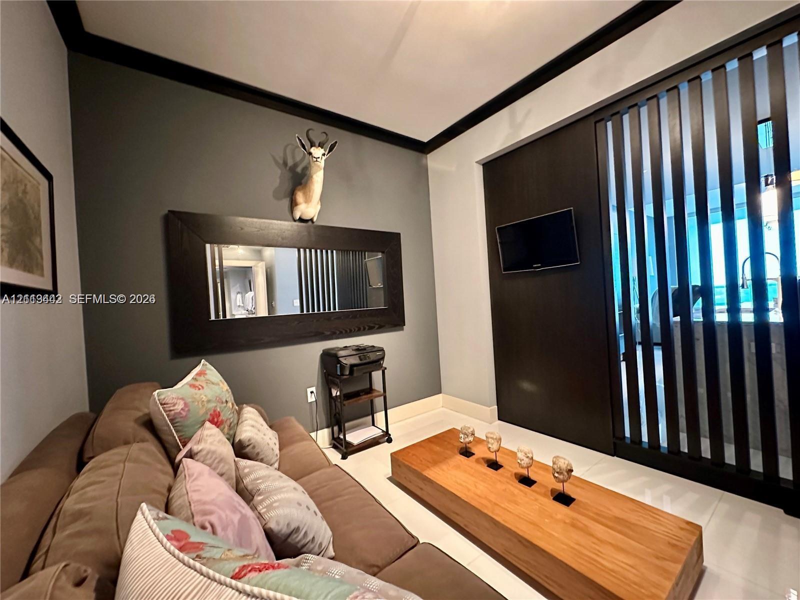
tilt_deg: +0.3
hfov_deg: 102.1
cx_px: 400
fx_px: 324
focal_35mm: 14
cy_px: 300
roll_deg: +3.3
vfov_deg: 85.7
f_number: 2.2
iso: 1000
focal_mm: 2.22
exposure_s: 1/40
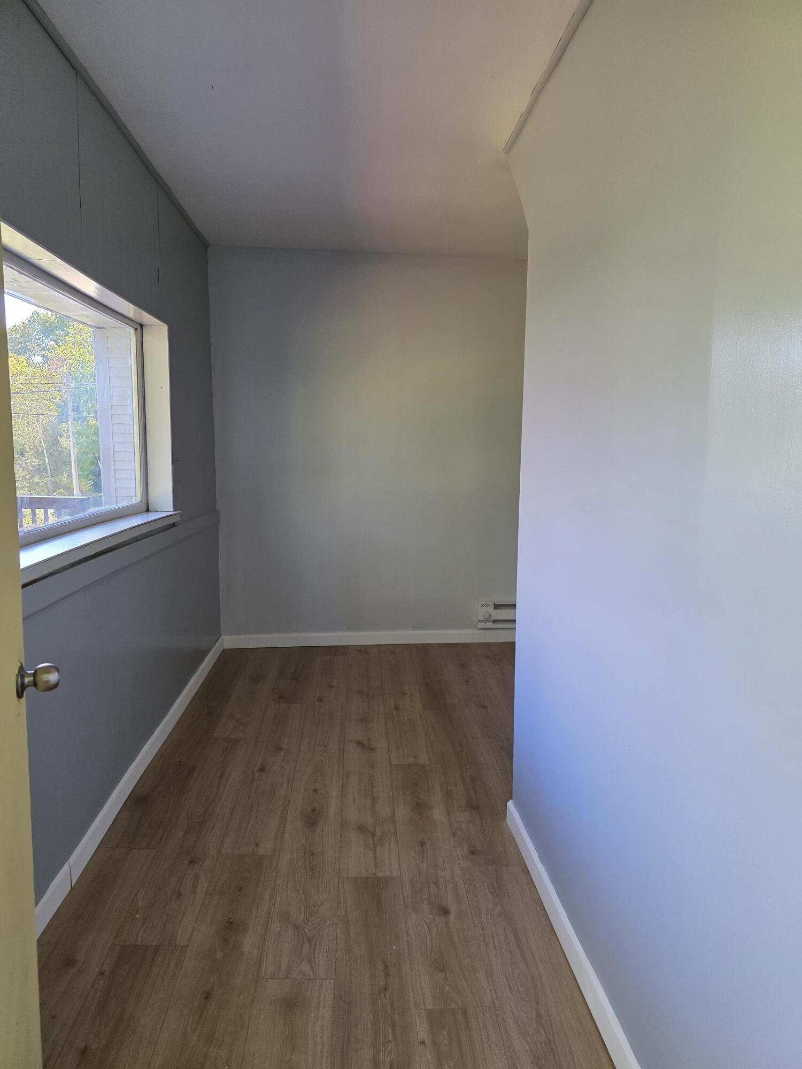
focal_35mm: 23
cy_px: 534
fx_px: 710
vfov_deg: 73.9
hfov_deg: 58.9
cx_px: 401
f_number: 1.7
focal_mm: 6.3
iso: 160
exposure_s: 1/180
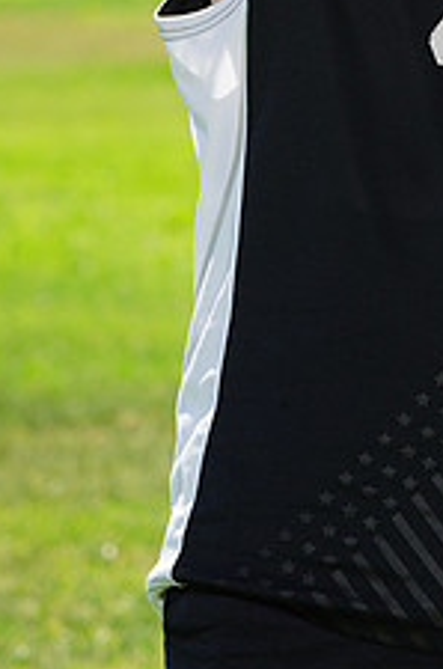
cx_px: 389
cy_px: -181
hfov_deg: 1.9
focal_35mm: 713
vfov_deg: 2.9
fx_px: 13221
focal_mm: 276
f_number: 11
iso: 200
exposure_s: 1/200
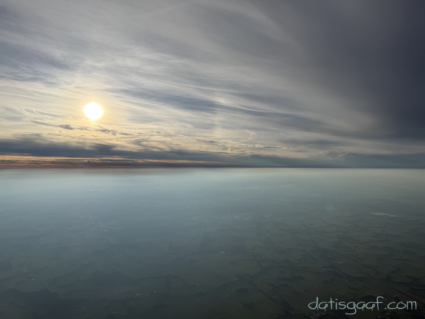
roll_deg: +0.4
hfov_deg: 71.6
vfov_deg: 56.8
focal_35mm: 24
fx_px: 295
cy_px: 160
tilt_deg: +3.0
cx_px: 212
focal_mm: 6.76
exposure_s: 1/14286
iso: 64
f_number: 1.78
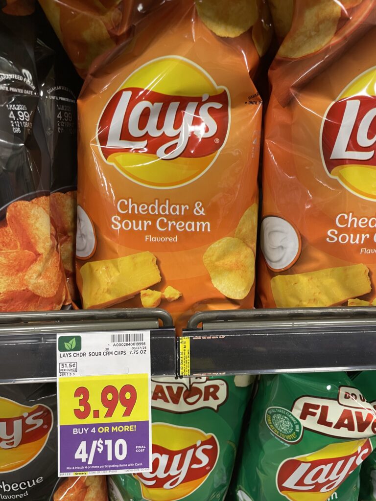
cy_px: 250
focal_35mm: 26
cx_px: 188
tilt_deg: -28.5
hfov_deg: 53.1
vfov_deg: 67.3
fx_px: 377
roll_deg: -2.6
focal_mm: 4.2
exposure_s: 1/60
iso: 160
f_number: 1.6
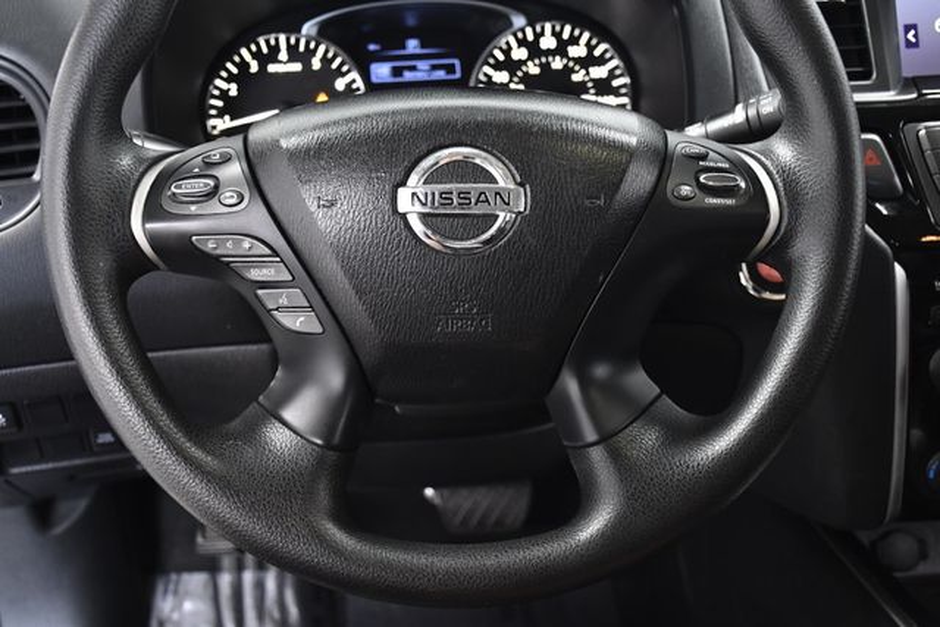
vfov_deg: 33.4
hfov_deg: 48.4
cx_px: 470
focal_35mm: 40
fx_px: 1045
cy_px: 314
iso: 2500
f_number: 4
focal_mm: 27
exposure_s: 1/125
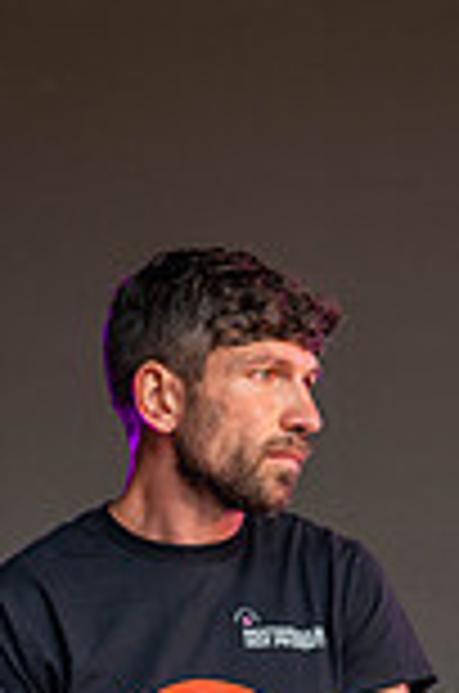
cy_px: 536
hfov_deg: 5.5
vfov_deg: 8.3
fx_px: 4783
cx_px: 313
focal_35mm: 249
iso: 450
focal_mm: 85
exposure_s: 1/200
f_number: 2
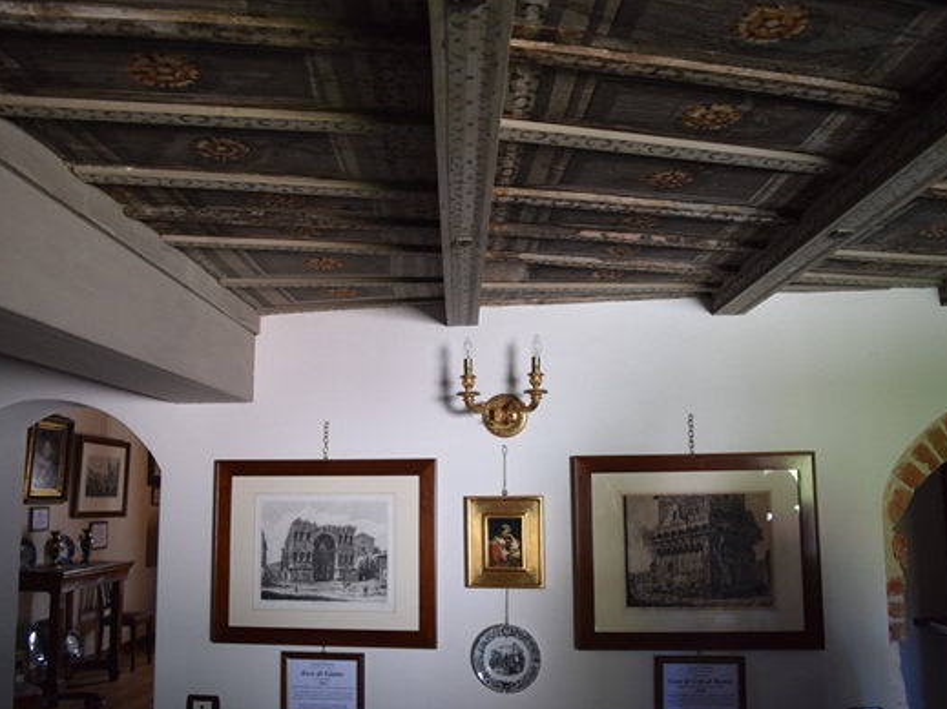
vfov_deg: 46.8
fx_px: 821
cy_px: 361
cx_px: 471
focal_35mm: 30
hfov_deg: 60.0
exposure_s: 1/60
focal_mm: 18
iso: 800
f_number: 3.5
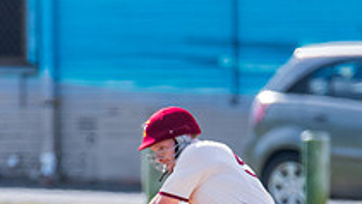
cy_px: 273
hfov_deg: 1.1
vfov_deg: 0.6
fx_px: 18864
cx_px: 213
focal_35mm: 1964
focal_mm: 600
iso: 640
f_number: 6.3
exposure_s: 1/2000
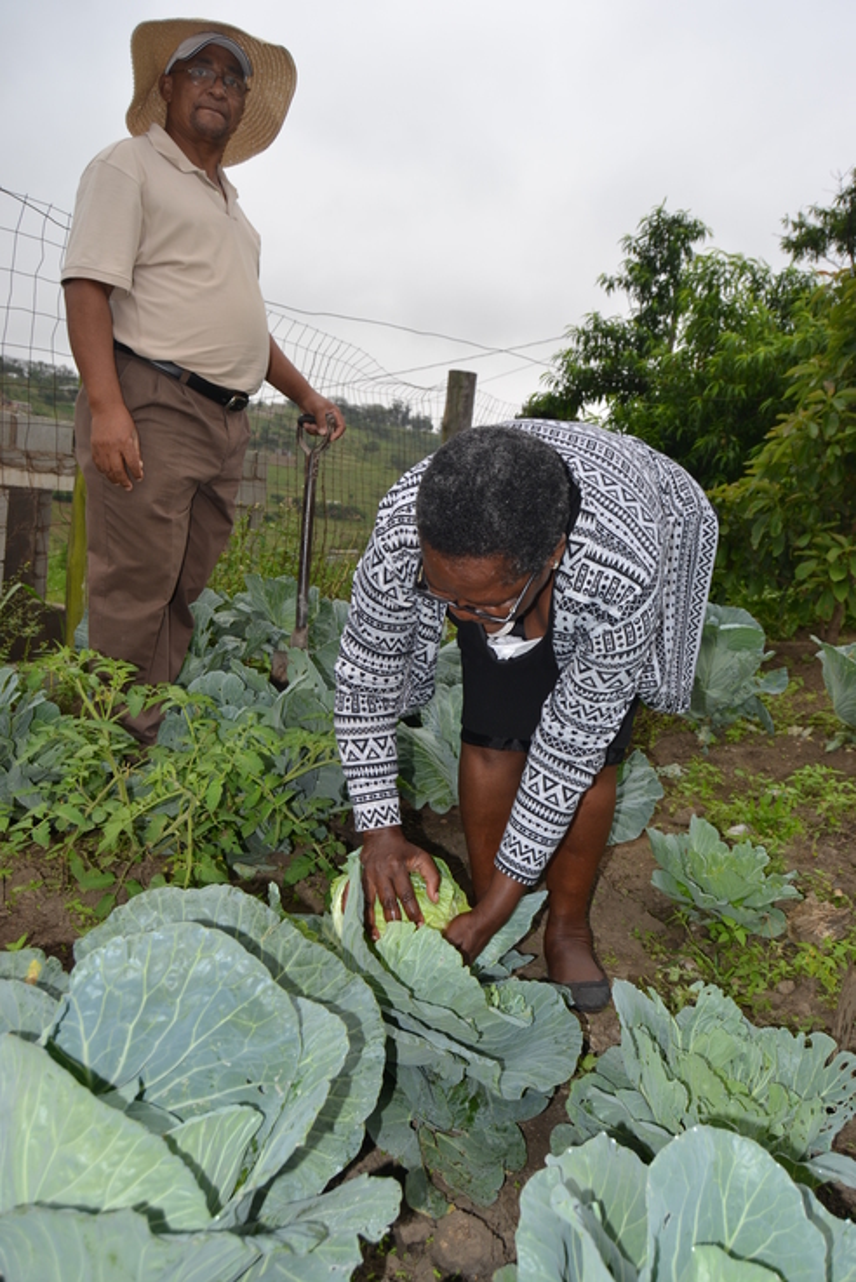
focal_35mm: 27
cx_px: 428
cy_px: 641
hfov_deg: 48.0
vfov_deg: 67.4
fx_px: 962
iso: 100
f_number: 5
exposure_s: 1/200
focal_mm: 18
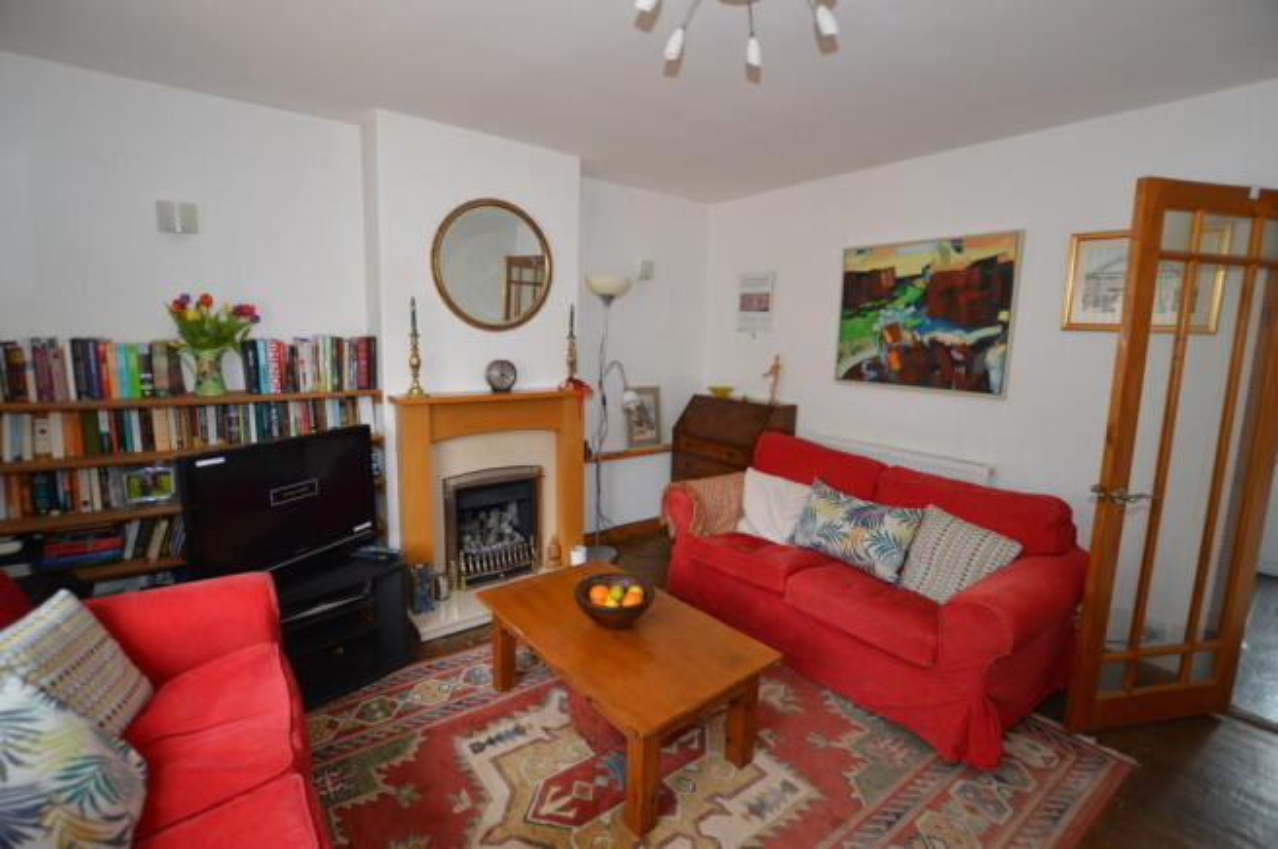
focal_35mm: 15
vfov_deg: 77.2
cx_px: 639
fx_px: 532
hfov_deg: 100.4
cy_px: 424
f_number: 3.5
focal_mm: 10
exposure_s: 1/60
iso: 500
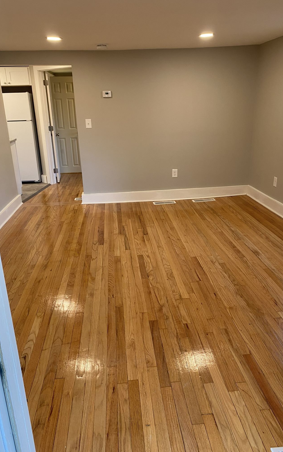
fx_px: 346
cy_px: 226
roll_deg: +1.8
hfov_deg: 44.5
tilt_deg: -19.2
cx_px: 149
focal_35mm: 28
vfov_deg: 66.5
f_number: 1.8
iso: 80
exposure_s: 1/60
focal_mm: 4.25
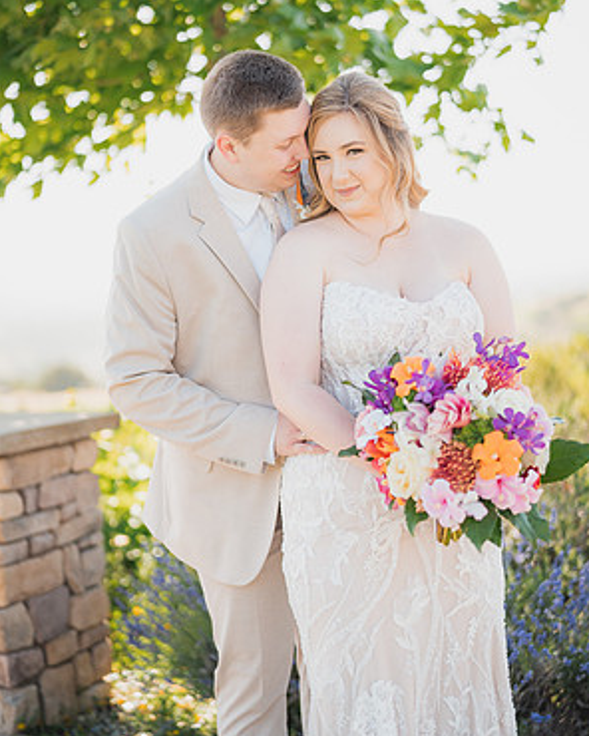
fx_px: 1242
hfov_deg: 26.7
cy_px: 332
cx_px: 296
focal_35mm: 57
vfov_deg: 33.0
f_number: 1.4
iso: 125
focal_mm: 50
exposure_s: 1/1600
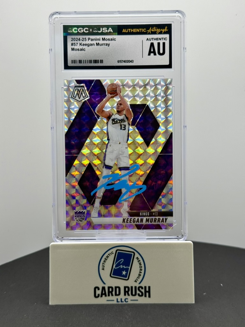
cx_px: 122
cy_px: 164
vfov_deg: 39.7
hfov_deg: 30.3
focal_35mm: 48
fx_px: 453
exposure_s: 1/275
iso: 64
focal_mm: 6.76
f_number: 1.78
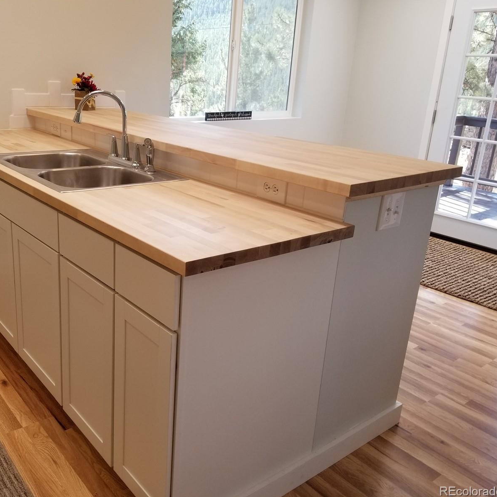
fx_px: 504
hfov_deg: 51.7
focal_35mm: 31
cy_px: 248
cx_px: 172
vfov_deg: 52.5
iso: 50
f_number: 1.7
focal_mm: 4.3
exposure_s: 1/130
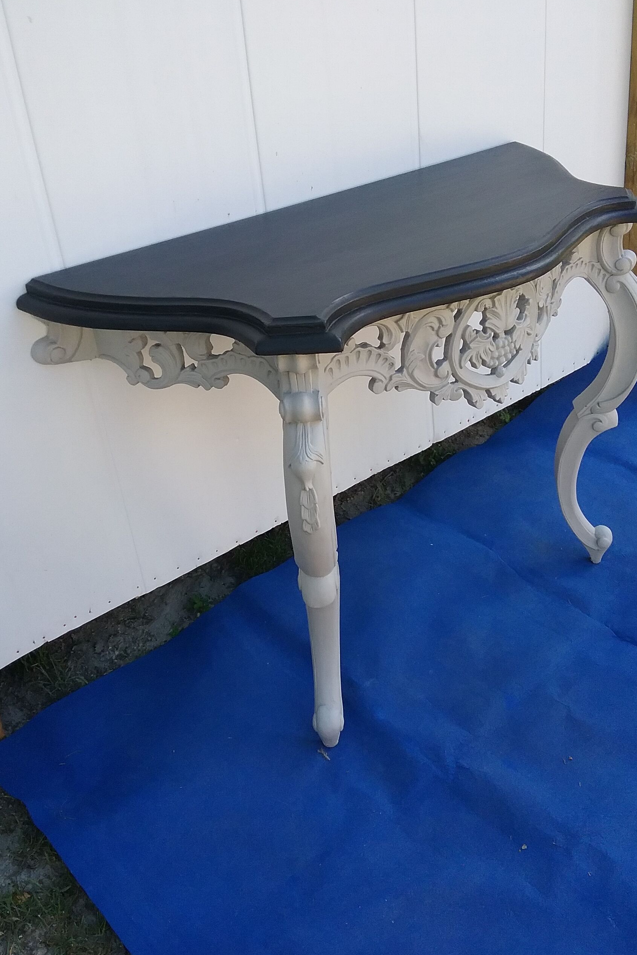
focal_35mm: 33
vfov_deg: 57.2
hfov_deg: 40.0
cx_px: 318
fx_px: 876
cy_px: 478
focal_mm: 3.3
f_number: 2.2
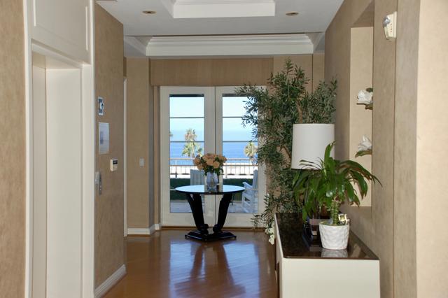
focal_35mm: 39
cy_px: 149
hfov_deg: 49.6
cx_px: 224
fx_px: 485
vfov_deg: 34.2
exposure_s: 1/500
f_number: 5
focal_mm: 26
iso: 400
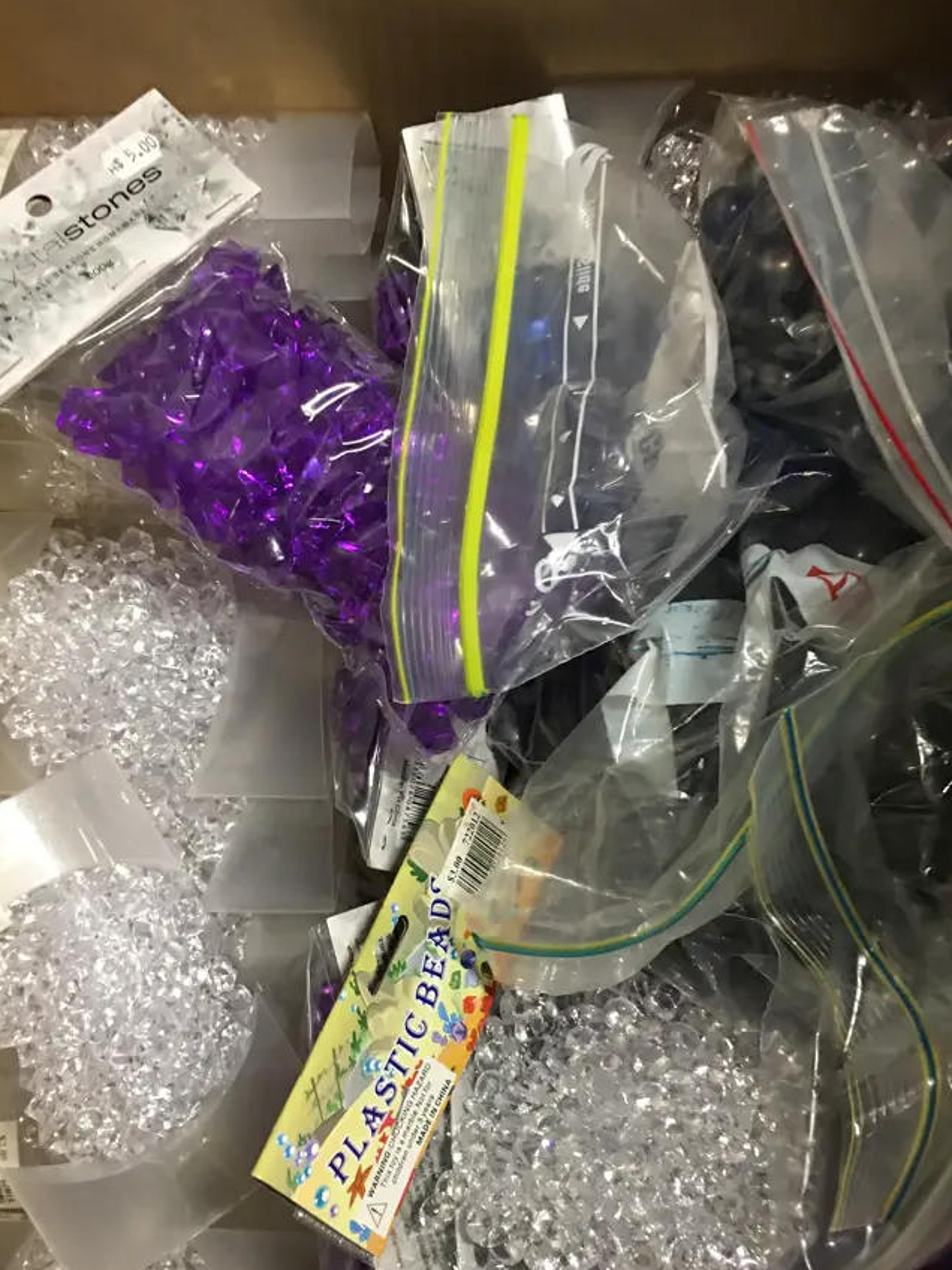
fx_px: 1283
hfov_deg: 40.7
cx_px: 475
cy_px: 732
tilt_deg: -80.8
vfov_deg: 52.4
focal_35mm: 35
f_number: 2.2
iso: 80
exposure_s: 1/10
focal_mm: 4.15
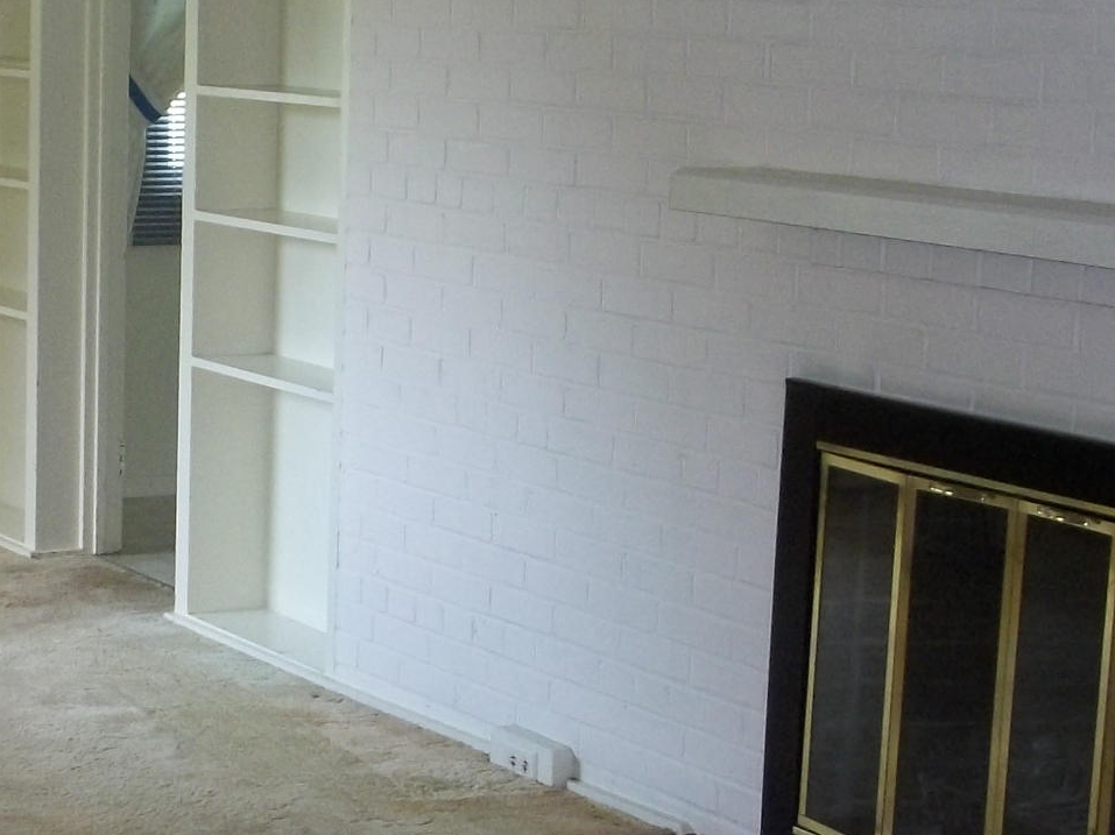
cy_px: 507
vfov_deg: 16.0
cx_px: 171
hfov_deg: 21.0
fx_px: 2962
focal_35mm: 92
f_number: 3.3
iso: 160
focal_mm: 5.9
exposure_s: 1/30
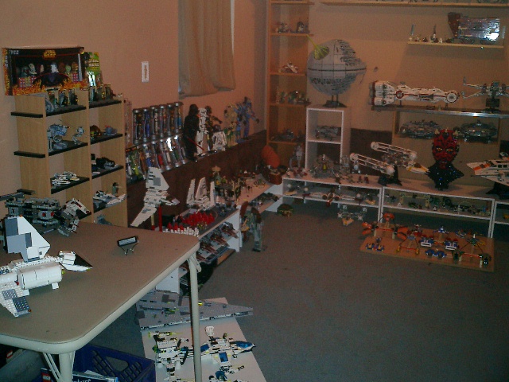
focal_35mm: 36
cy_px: 191
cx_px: 254
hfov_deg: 51.4
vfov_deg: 39.7
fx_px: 529
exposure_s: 1/30
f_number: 3.2
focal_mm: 7.5
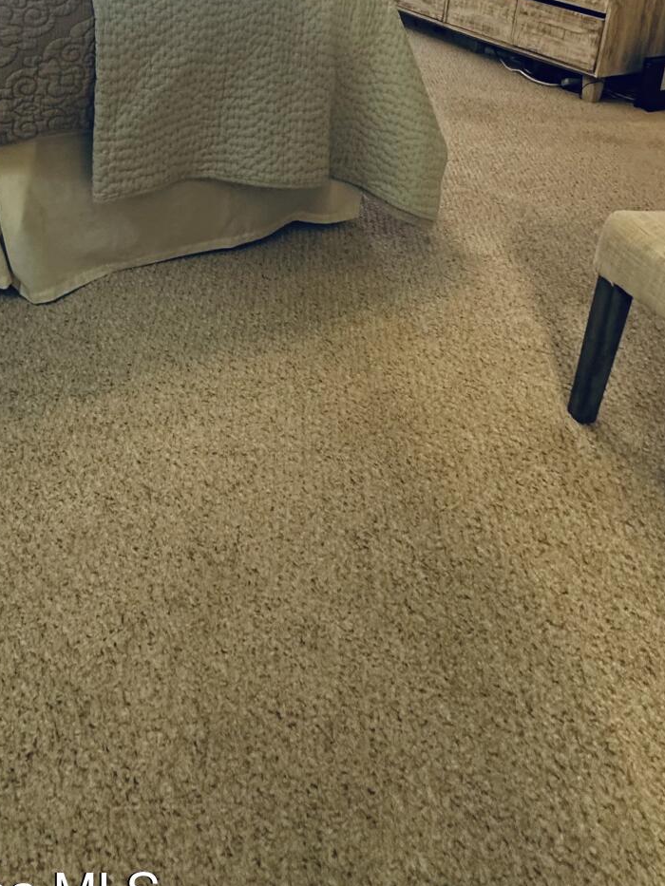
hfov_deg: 45.2
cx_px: 168
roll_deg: -1.6
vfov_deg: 50.4
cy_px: 30
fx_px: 768
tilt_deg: -11.9
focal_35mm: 30
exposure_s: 1/60
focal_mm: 2.22
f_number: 2.2
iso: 320
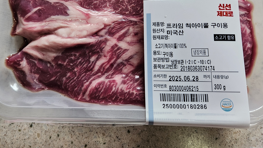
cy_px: 19
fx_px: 237
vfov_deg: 33.1
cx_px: 113
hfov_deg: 57.8
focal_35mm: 34
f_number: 1.8
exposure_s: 1/120
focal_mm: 5.4
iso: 80
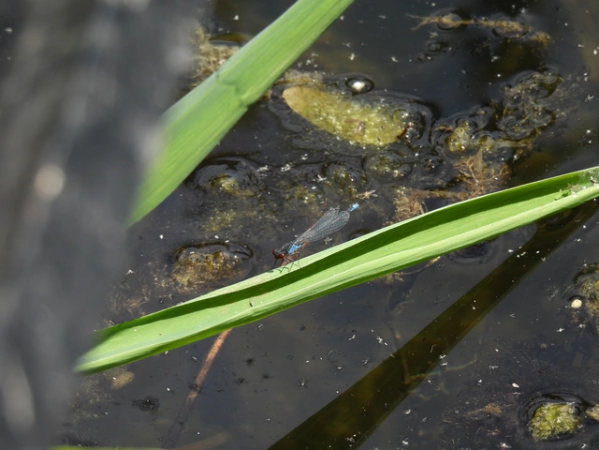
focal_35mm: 850
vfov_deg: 1.7
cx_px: 300
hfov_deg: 2.3
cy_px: 225
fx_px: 14709
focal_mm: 152
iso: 100
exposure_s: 1/320
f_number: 5.6
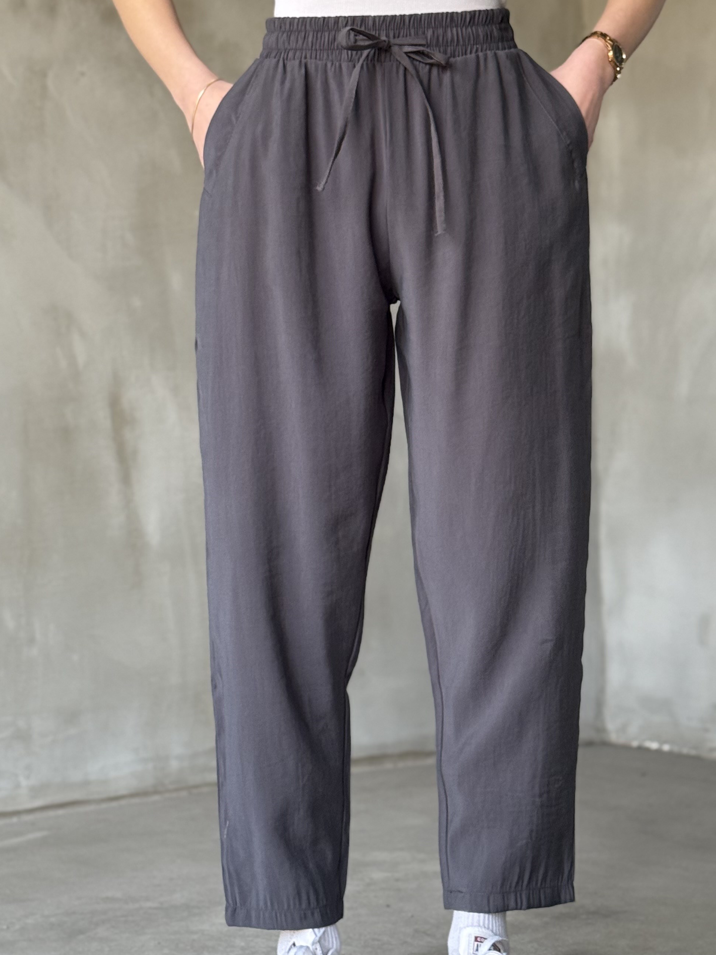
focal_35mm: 75
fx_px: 2068
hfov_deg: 19.6
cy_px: 384
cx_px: 399
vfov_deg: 25.9
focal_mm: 6.76
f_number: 1.78
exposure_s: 1/60
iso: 160
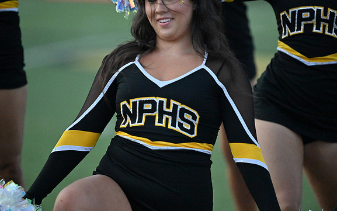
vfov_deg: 3.2
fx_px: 3767
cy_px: 108
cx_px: 168
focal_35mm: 410
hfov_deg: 5.1
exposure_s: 1/32000
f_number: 2.8
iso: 4500
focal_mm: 400
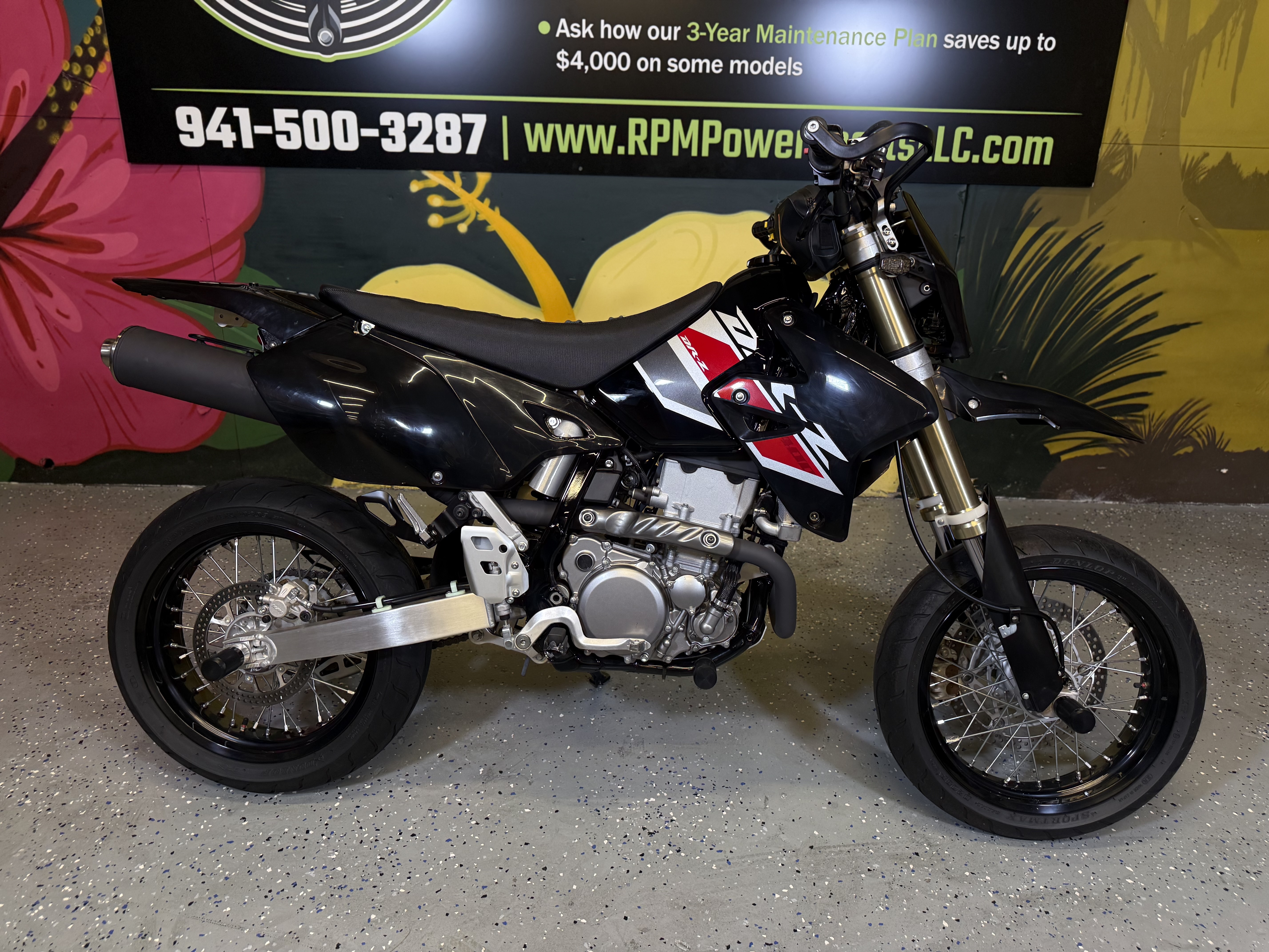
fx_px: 880
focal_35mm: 24
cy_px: 476
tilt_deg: -19.2
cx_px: 634
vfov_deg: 56.8
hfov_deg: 71.6
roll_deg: -1.6
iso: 160
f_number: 1.78
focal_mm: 6.76
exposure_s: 1/120
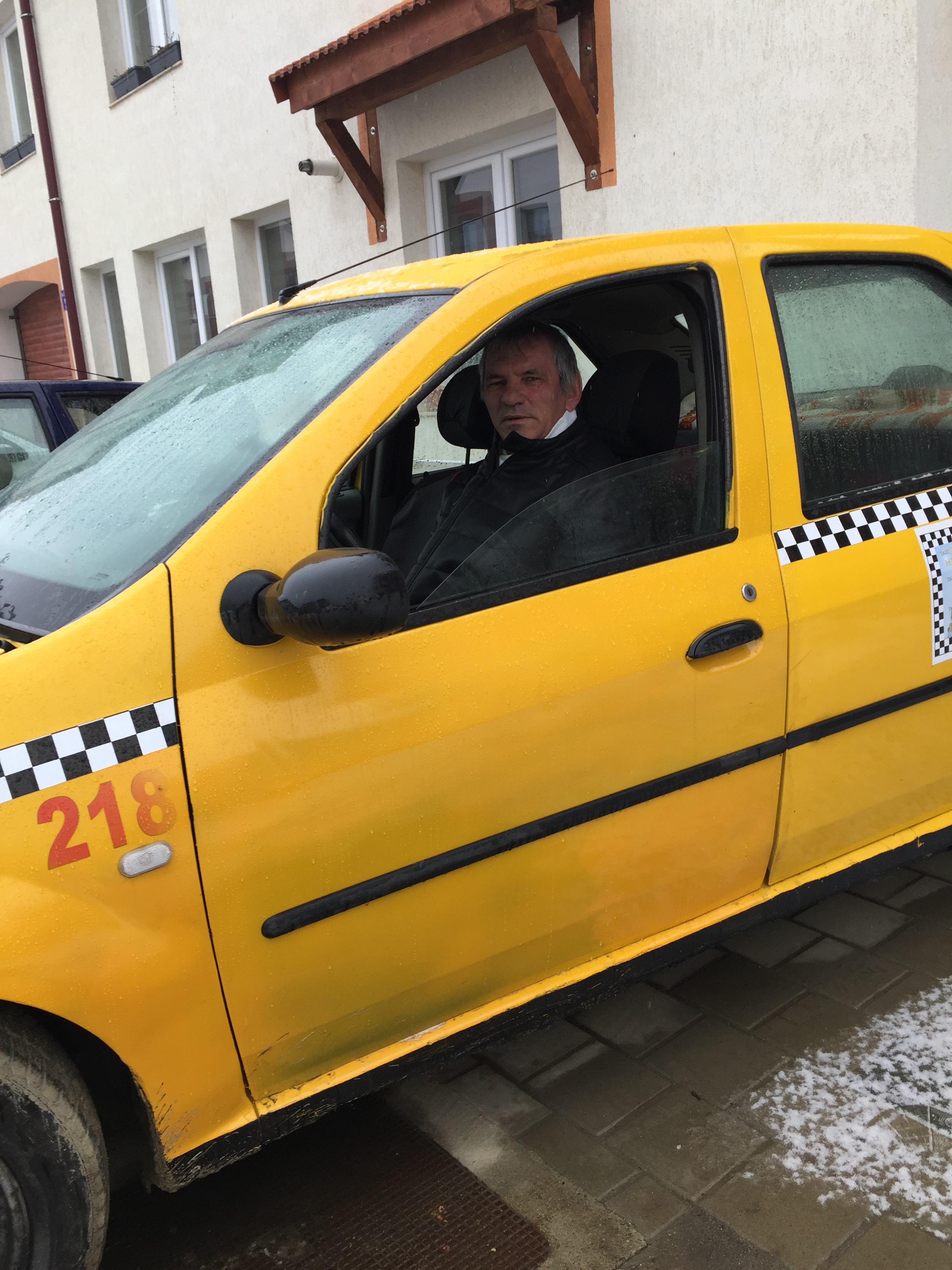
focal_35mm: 29
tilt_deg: -13.4
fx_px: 1063
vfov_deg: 61.7
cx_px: 476
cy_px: 635
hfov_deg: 48.2
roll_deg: +3.9
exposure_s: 1/211
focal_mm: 4.15
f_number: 2.2
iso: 32
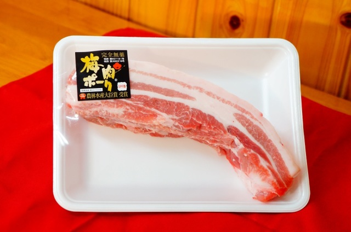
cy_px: 116
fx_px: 803
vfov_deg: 16.5
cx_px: 176
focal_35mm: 82
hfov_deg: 24.7
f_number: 5.6
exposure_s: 1/100
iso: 1250
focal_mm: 55
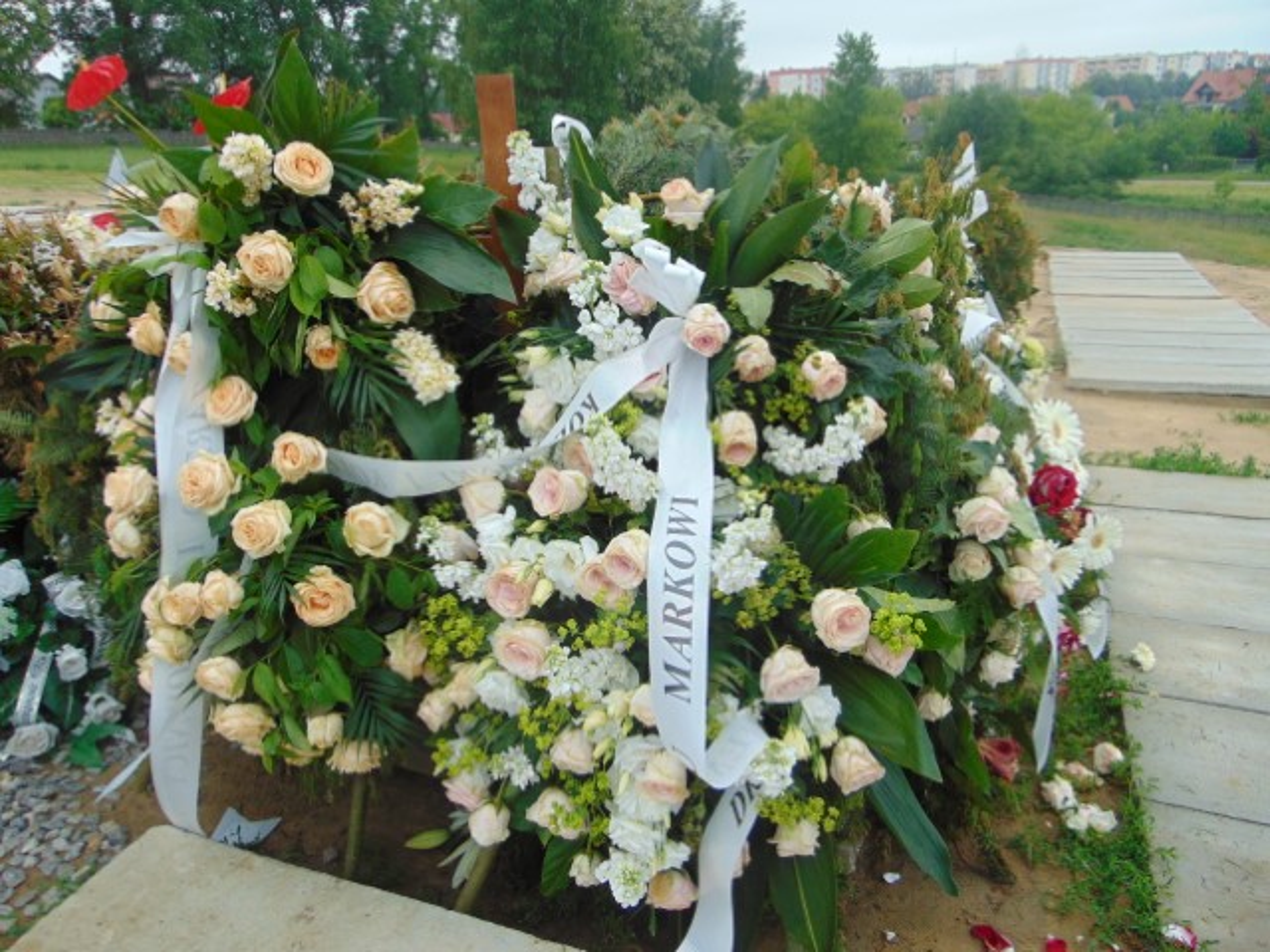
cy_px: 476
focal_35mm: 25
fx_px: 917
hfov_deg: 69.4
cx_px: 635
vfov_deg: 54.9
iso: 80
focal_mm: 4.5
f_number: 3
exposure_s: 1/320
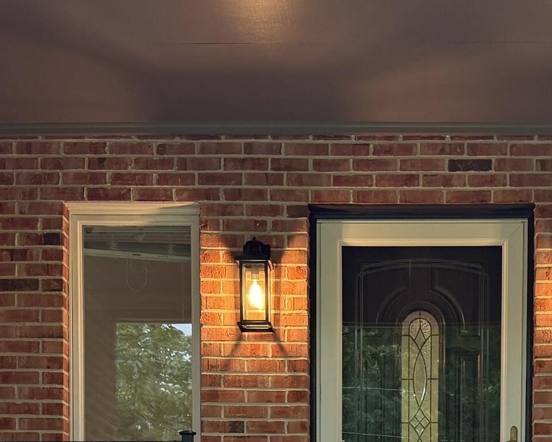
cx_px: 400
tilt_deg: +0.4
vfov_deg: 18.8
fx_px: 1209
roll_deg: -0.2
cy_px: 620
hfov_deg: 25.5
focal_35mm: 74
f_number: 1.78
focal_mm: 6.76
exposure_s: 1/121
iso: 160
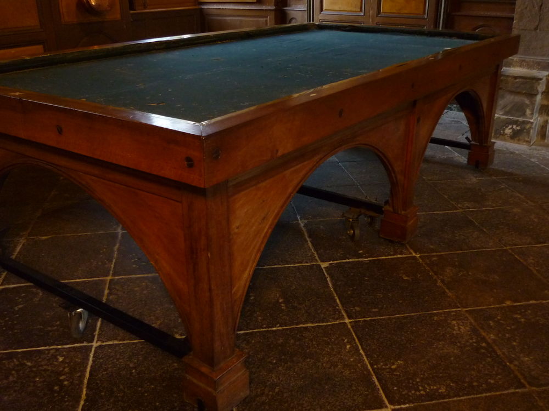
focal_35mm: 33
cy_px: 206
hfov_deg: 55.4
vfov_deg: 42.9
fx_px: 523
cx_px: 274
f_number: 2.8
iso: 400
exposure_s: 1/8
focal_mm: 5.5
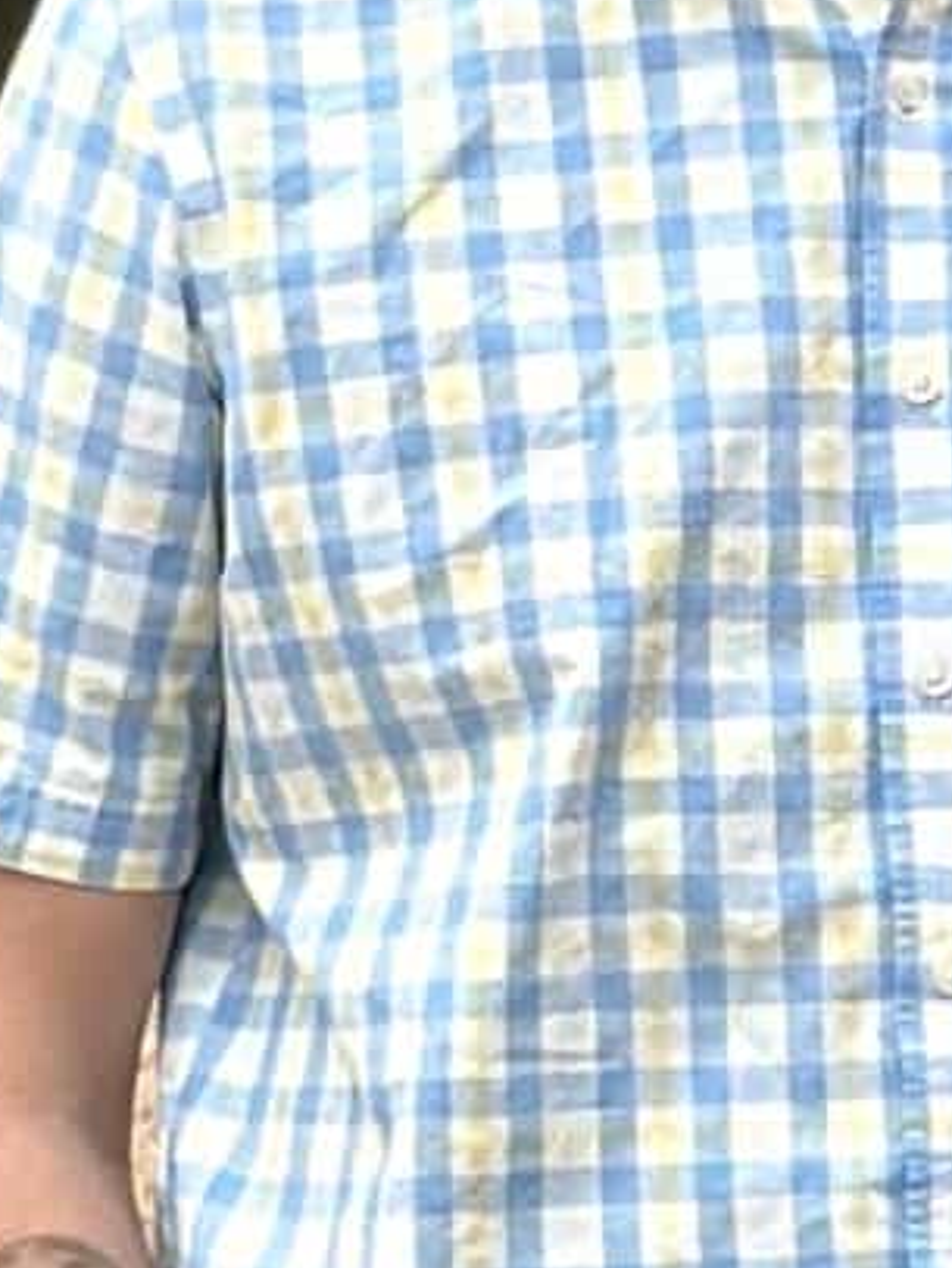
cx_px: 802
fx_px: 4432
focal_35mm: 121
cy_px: -50
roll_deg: -0.2
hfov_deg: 12.2
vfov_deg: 15.9
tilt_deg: -1.9
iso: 80
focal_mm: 6.86
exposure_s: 1/953
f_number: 1.78
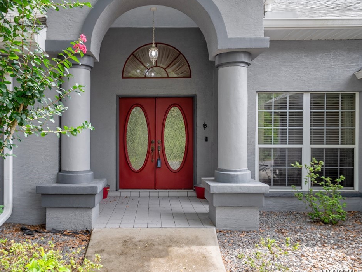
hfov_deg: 63.2
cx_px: 159
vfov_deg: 49.7
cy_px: 140
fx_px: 293
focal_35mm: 28
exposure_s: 1/30
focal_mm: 25
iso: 320
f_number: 9
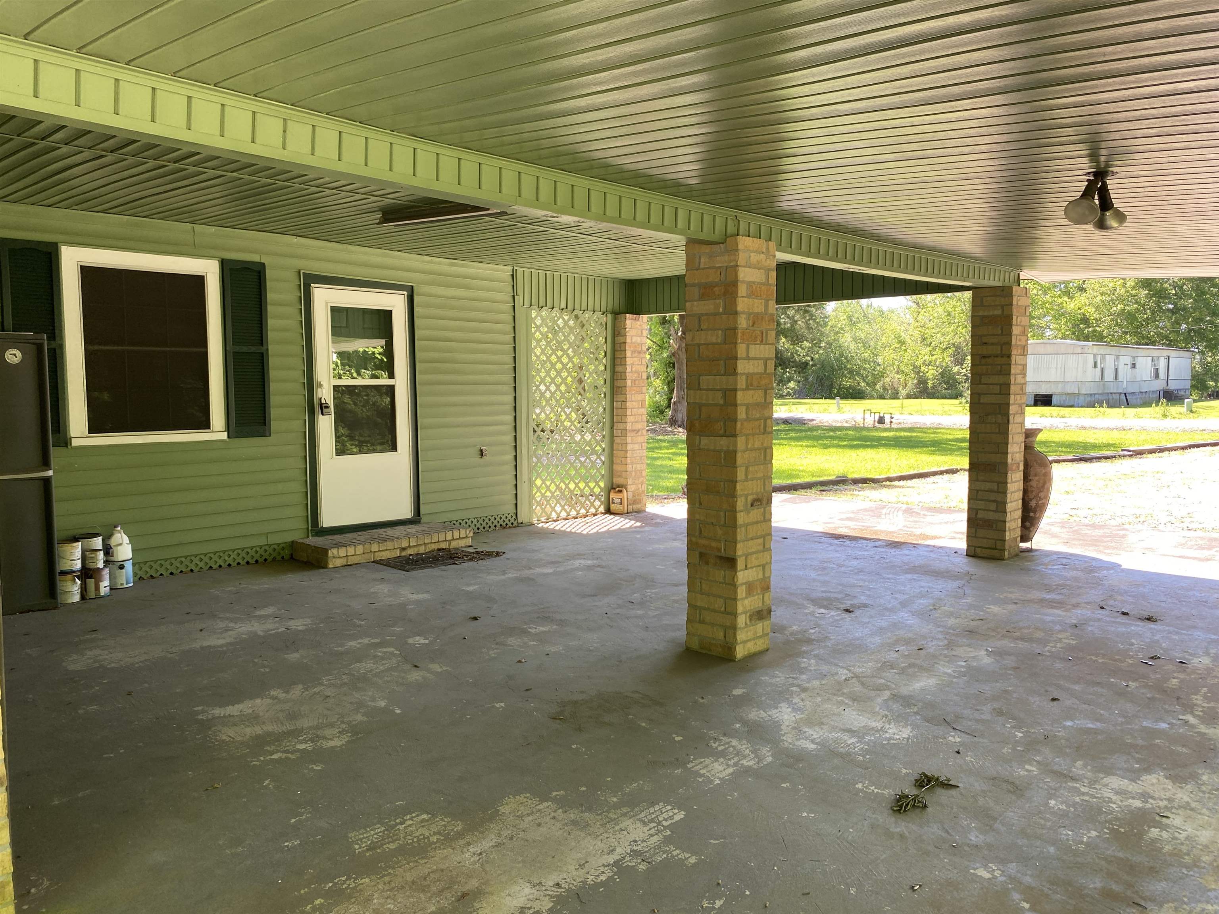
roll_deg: +1.2
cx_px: 610
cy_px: 457
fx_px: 916
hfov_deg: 67.3
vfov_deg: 53.1
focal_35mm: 26
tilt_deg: -5.2
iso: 40
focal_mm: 4.25
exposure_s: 1/122
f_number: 1.8
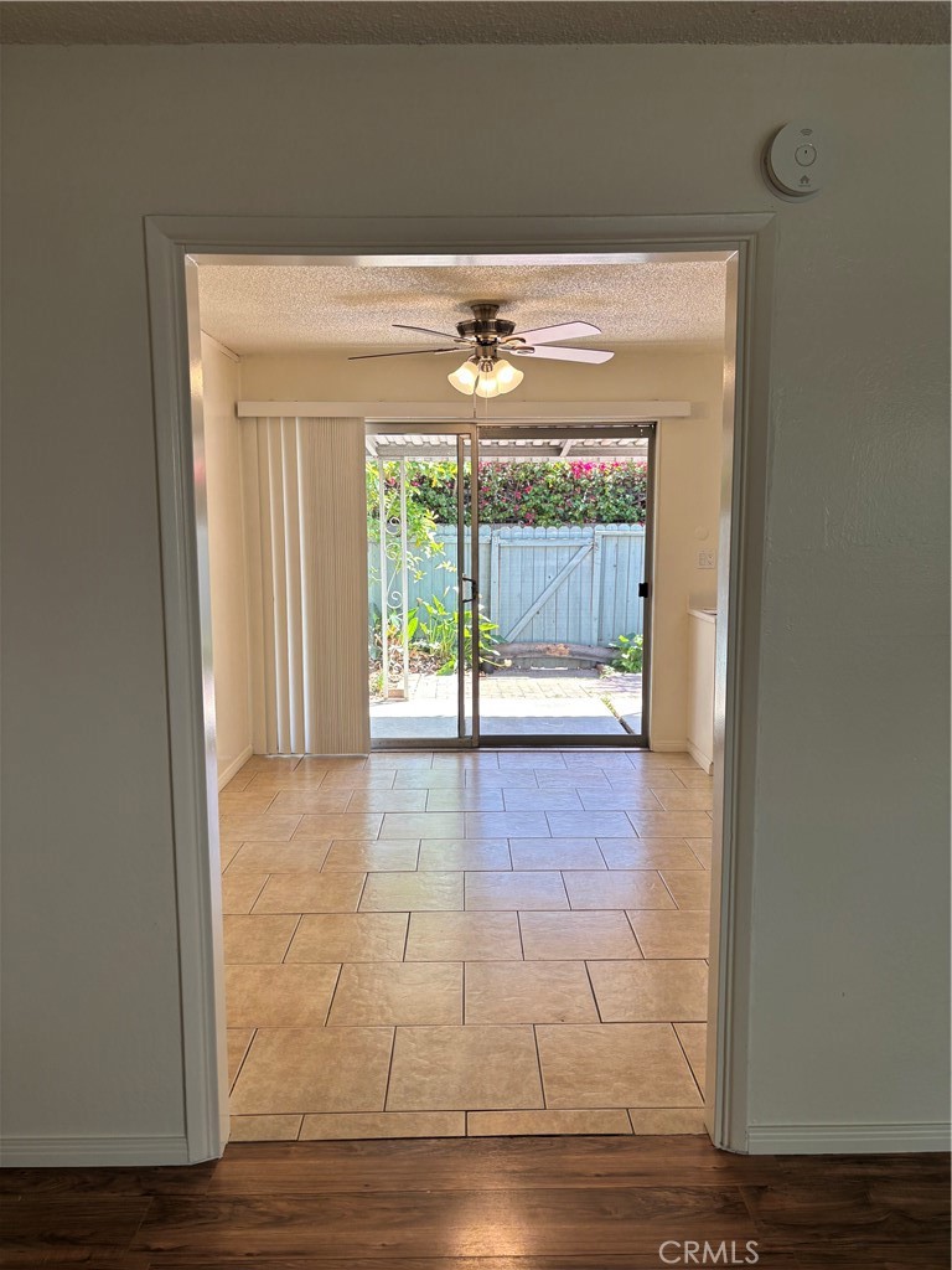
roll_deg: -0.8
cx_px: 476
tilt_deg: -6.5
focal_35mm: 26
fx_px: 953
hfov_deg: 53.1
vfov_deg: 67.3
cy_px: 635
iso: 50
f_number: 1.6
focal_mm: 5.96
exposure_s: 1/120
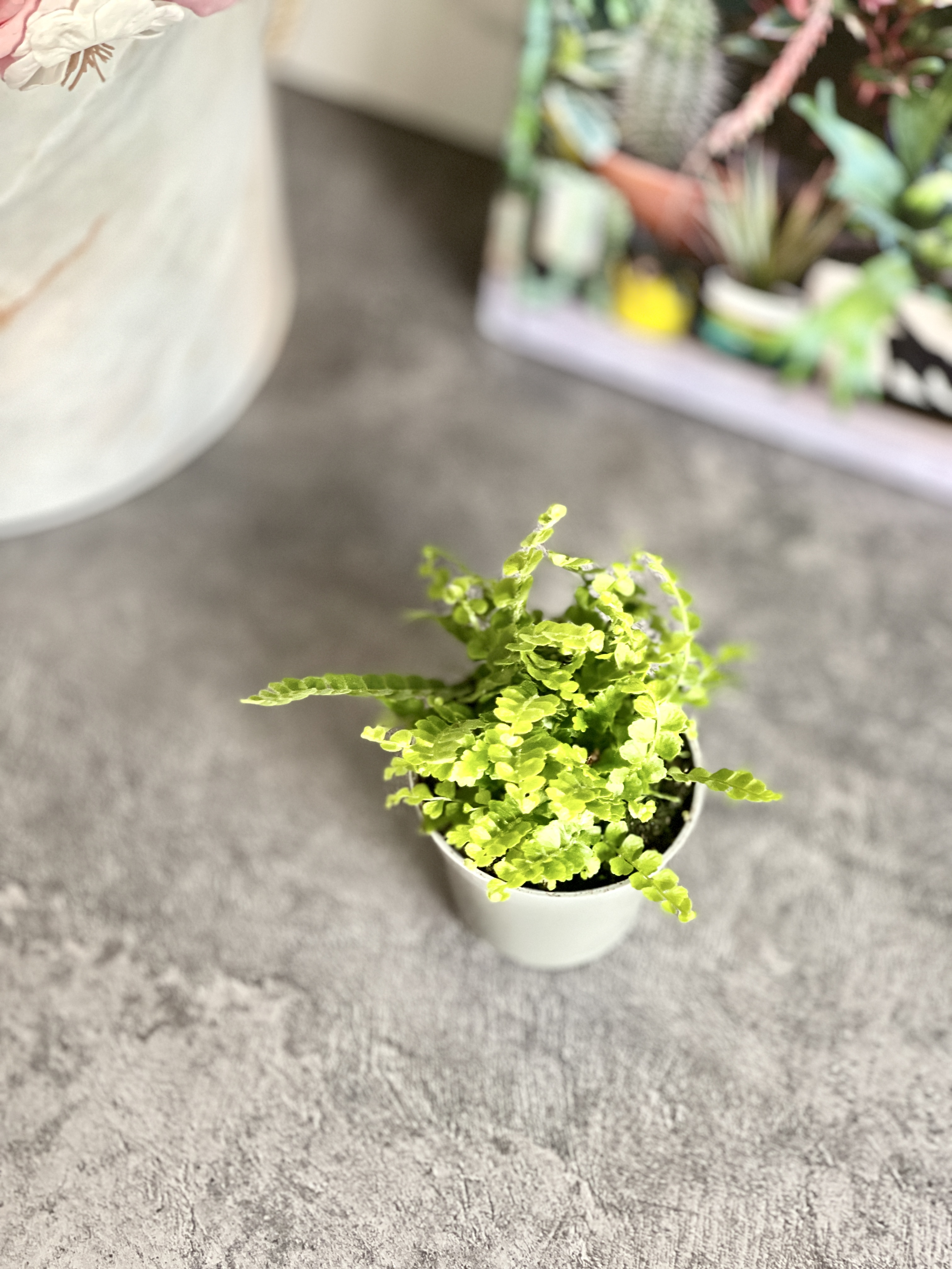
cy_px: 634
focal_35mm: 64
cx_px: 476
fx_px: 2347
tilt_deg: -53.4
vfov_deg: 30.3
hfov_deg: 22.9
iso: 250
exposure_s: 1/40
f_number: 2.2
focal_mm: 7.5
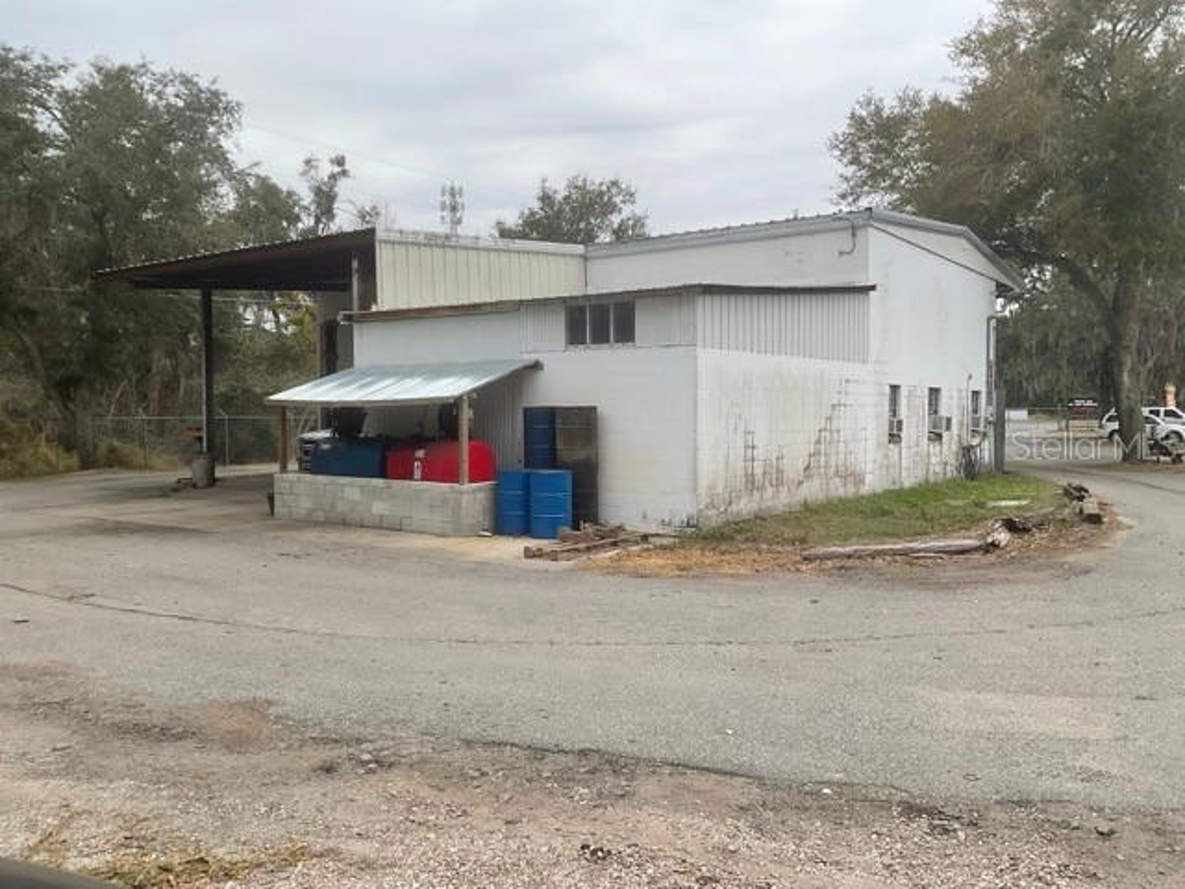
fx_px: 993
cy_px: 444
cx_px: 592
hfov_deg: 61.7
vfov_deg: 48.2
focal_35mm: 29
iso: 16
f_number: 1.8
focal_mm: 3
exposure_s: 1/962
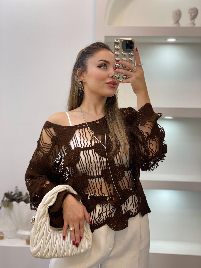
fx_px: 403
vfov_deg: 36.8
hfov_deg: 28.0
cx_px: 100
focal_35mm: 52
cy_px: 134
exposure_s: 1/100
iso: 100
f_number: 2
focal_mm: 6
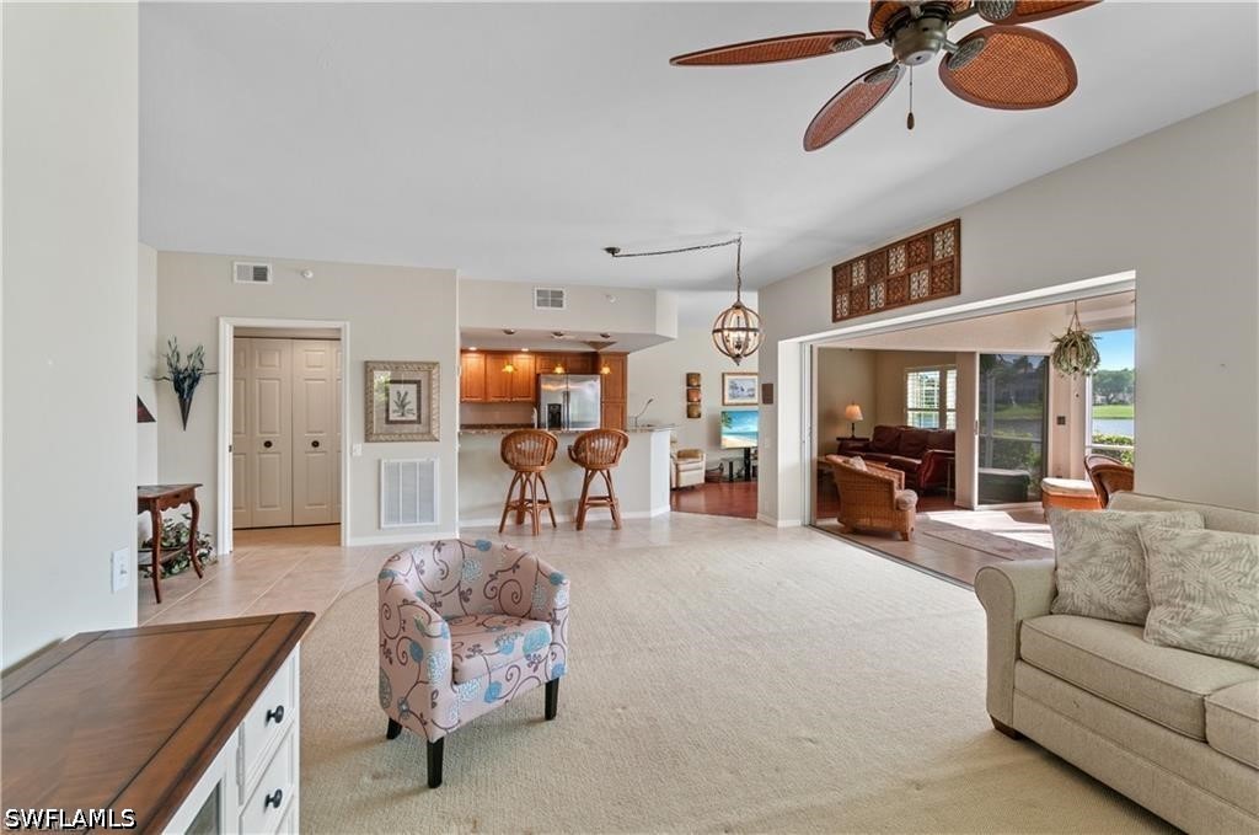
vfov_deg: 77.1
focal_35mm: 15
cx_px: 630
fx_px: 524
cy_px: 418
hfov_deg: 100.5
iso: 200
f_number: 8
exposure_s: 1/13
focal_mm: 10
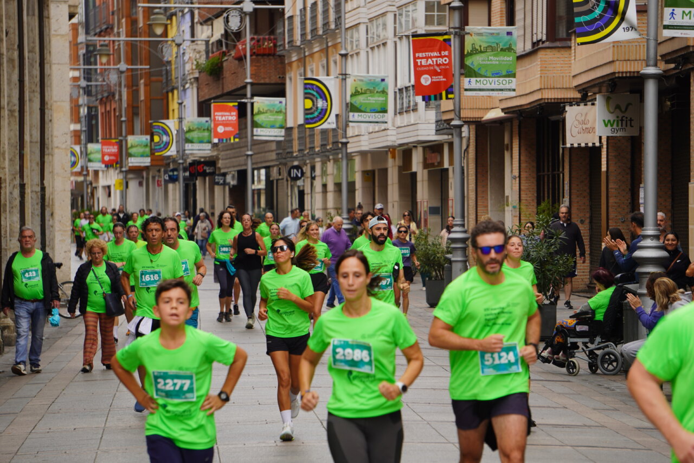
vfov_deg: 6.4
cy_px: 232
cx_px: 347
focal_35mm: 213
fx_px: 4105
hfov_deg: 9.7
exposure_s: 1/160
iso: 100
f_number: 5.6
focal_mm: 142
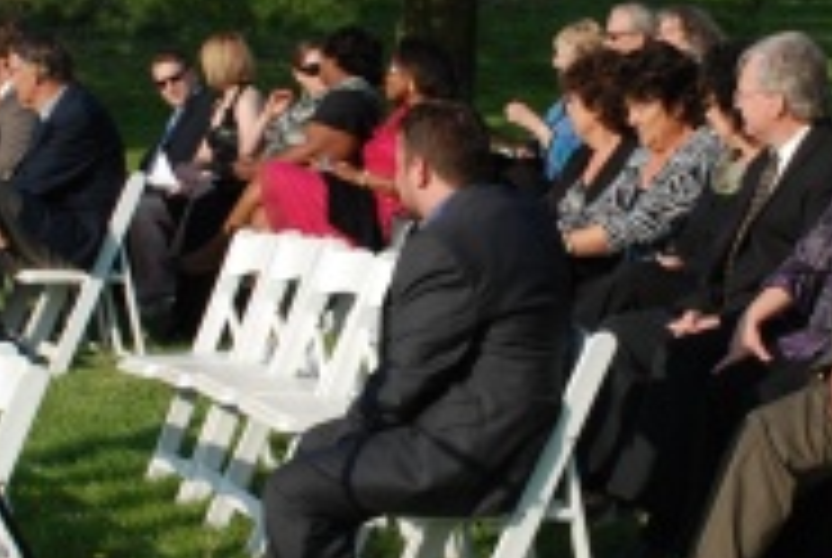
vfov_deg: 10.2
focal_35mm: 135
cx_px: 490
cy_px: 216
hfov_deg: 15.2
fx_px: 3125
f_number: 8
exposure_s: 1/200
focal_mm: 26
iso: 100
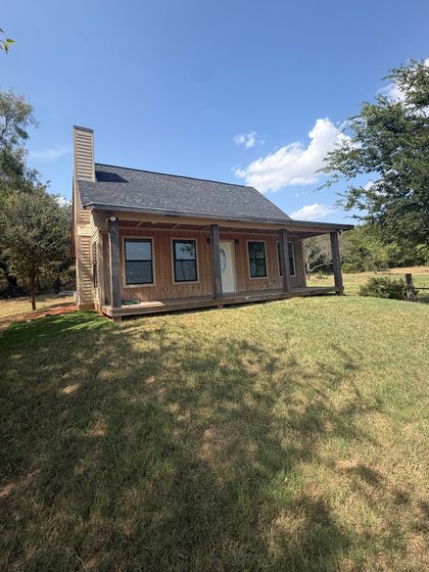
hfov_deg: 78.0
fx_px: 264
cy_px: 265
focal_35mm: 16
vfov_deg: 94.3
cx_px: 203
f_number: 2.2
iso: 32
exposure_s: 1/770
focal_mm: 2.22
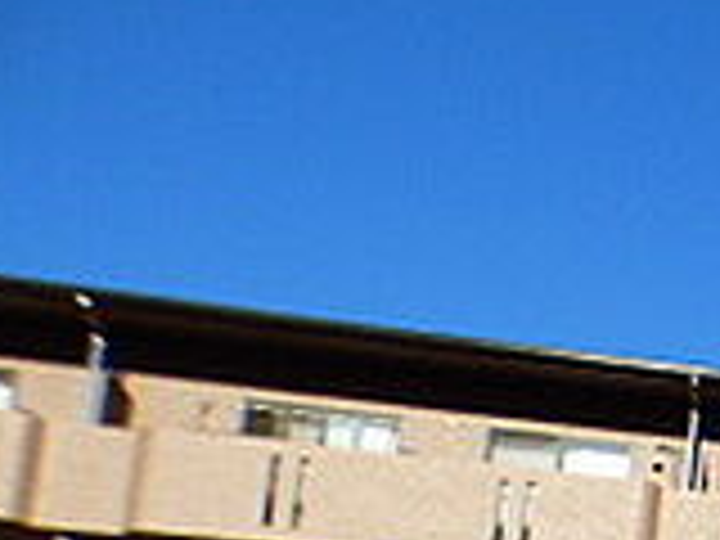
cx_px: 1336
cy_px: 698
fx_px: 1664
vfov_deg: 17.3
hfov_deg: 18.4
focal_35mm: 80
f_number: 2.8
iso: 100
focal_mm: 3.58
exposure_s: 1/1600
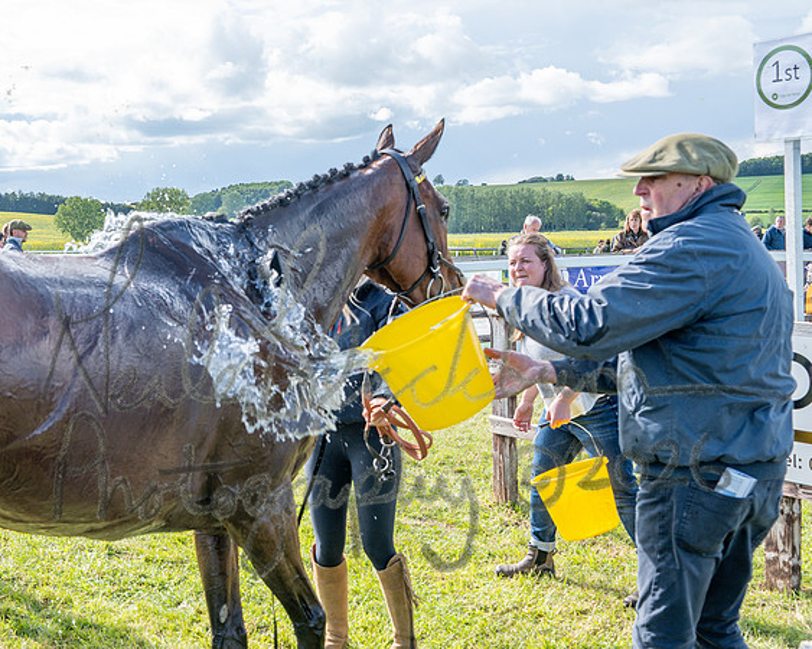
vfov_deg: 32.0
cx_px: 232
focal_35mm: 47
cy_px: 291
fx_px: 1130
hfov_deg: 38.8
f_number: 5.6
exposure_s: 1/480
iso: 200
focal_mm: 35
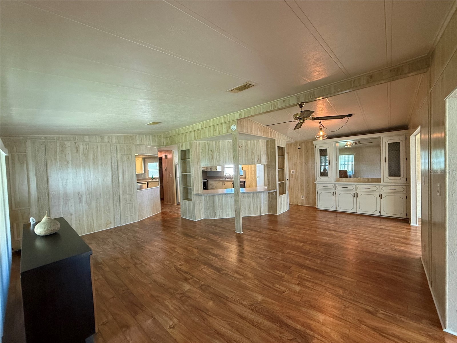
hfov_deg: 102.1
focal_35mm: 14
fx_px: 185
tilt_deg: -1.2
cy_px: 172
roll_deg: +2.3
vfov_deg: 85.7
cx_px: 228
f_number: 2.2
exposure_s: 1/60
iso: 400
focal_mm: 2.22
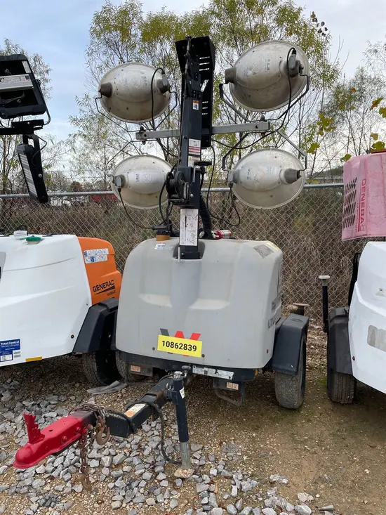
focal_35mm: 26
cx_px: 193
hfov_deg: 53.1
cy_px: 258
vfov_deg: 67.3
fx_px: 386
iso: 50
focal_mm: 4.2
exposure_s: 1/1082
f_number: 1.6
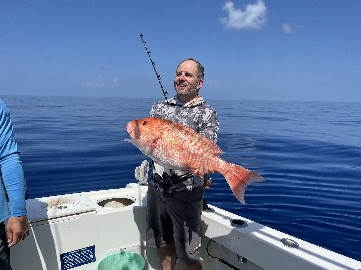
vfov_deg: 53.1
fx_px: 271
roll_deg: +0.4
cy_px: 135
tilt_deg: -10.0
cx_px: 180
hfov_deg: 67.3
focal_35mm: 26
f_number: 1.6
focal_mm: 5.1
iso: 50
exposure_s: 1/5848
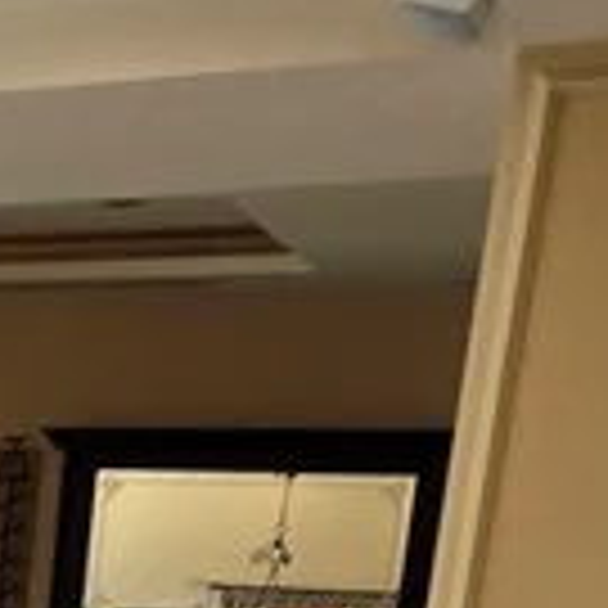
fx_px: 1729
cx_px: -522
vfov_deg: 17.8
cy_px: 919
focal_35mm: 87
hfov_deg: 16.4
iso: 64
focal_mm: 2.2
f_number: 1.9
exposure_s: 1/120
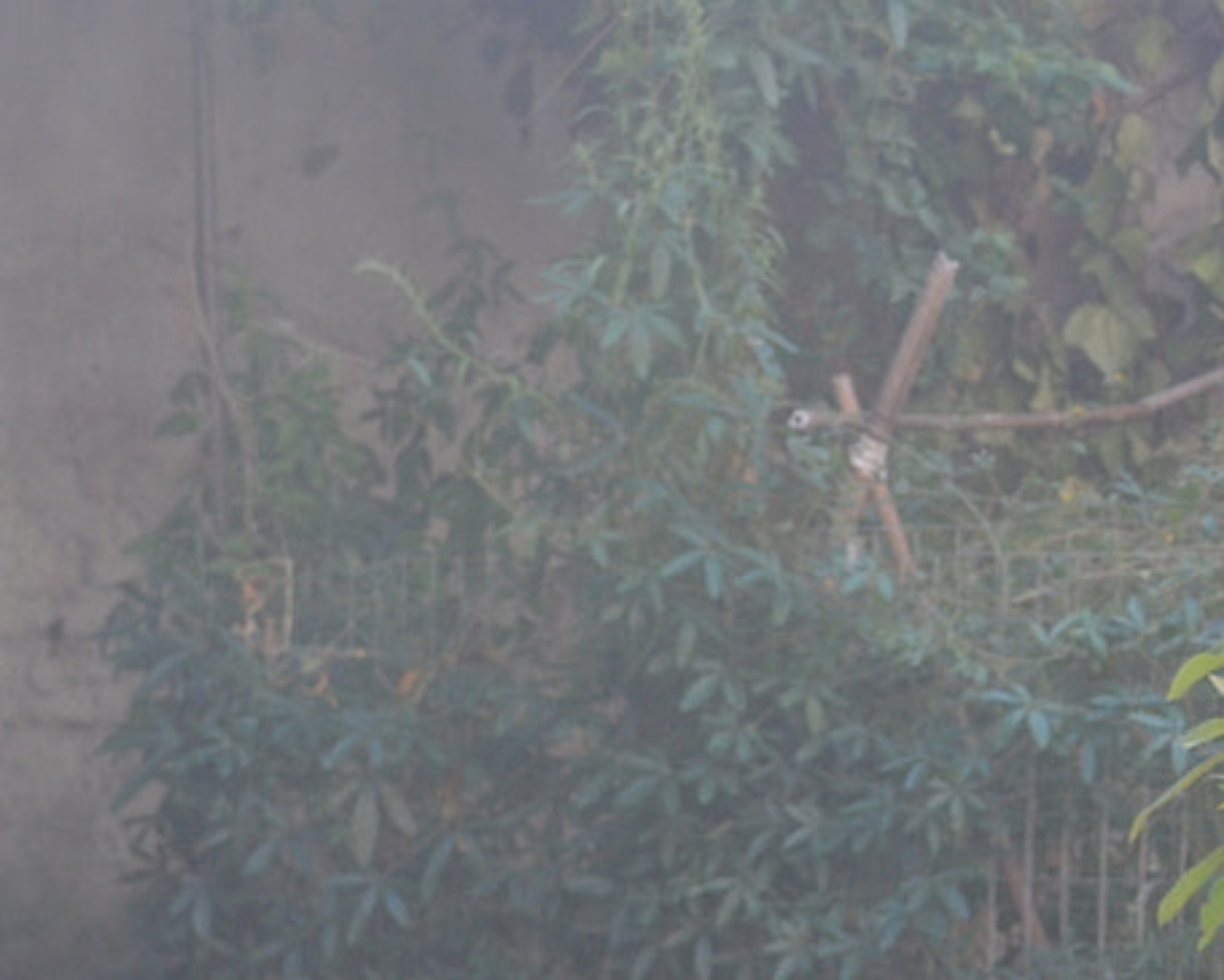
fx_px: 5724
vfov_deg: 9.8
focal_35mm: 158
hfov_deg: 11.8
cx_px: 1700
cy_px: 386
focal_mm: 32
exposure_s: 1/125
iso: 320
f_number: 5.6
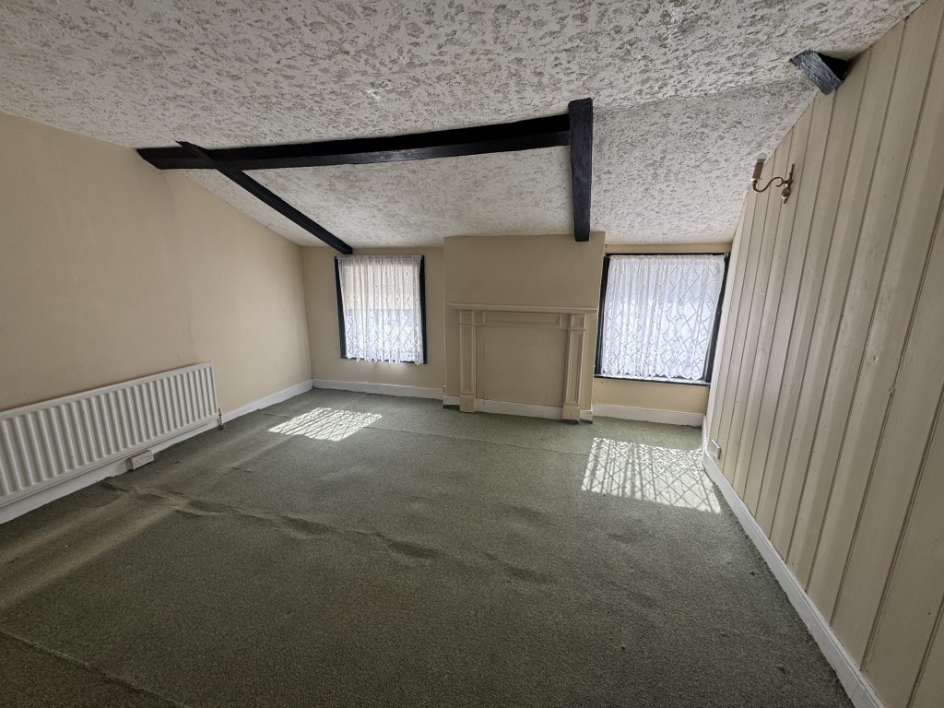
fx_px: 382
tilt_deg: -11.3
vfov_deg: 85.7
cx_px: 472
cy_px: 354
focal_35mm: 14
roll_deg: +0.6
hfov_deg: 102.1
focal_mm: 2.22
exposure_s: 1/197
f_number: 2.2
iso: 40
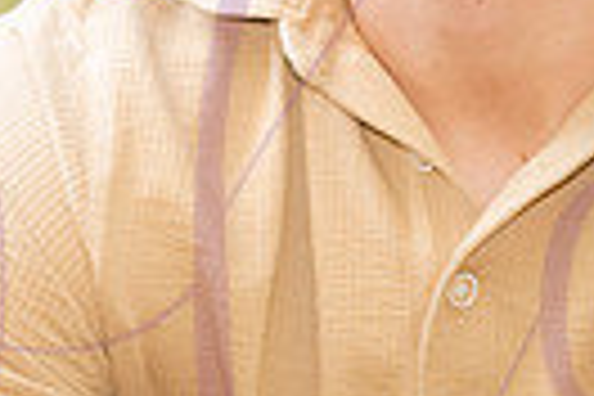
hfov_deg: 3.0
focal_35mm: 694
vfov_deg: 2.0
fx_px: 11450
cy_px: -92
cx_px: 68
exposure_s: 1/200
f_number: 4.5
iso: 800
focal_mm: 155
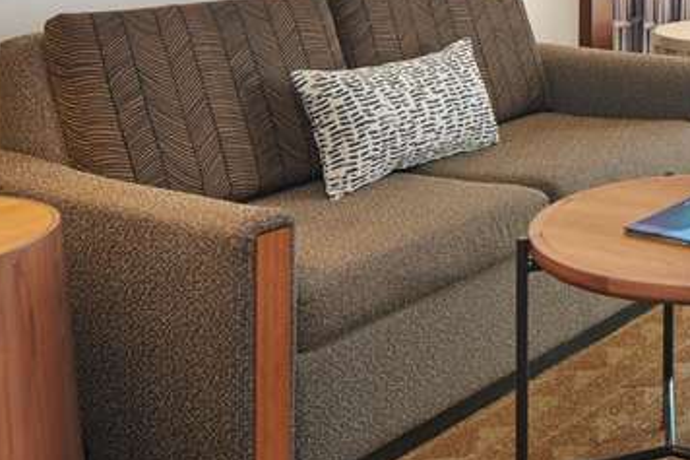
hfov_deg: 26.7
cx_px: 774
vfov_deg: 19.4
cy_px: 45
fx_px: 1322
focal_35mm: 69
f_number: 11
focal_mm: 24
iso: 100
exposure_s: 1.3
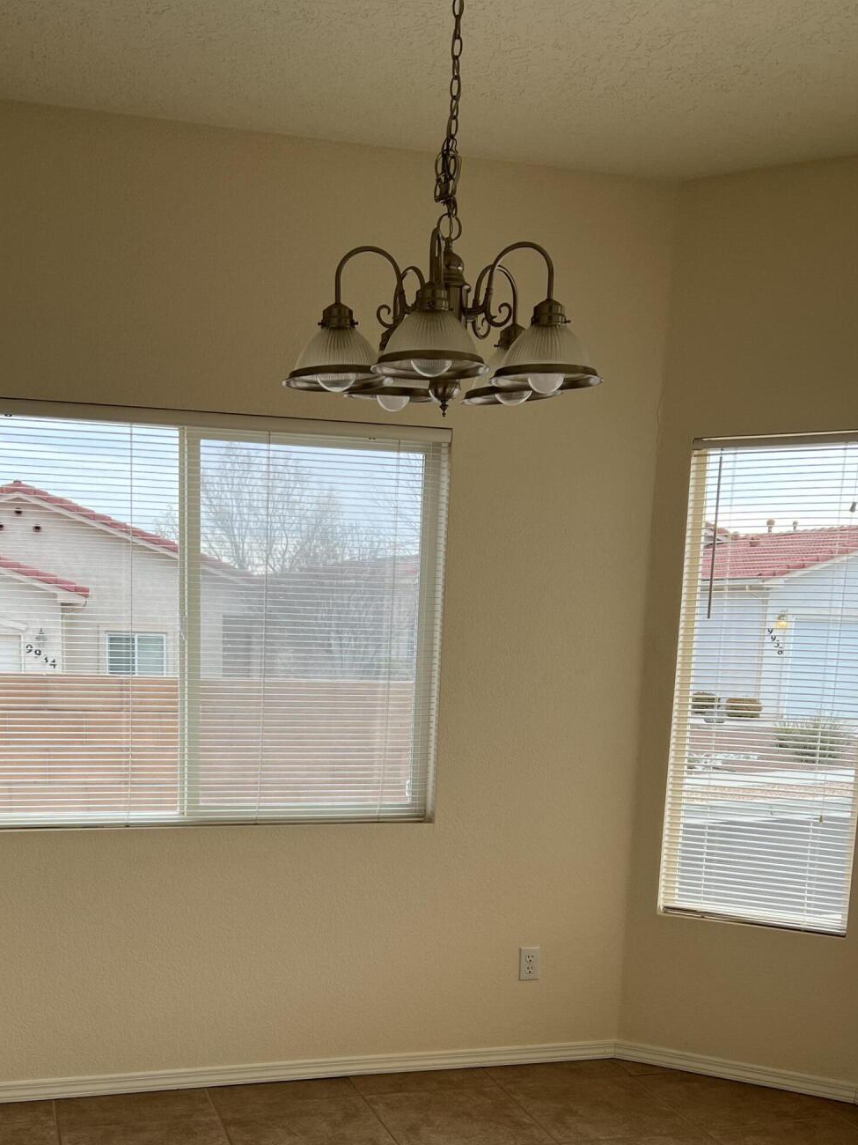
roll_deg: -1.4
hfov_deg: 35.9
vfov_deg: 45.2
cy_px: 859
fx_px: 1322
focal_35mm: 40
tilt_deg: -9.6
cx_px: 362
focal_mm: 5.7
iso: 50
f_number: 1.5
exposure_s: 1/308
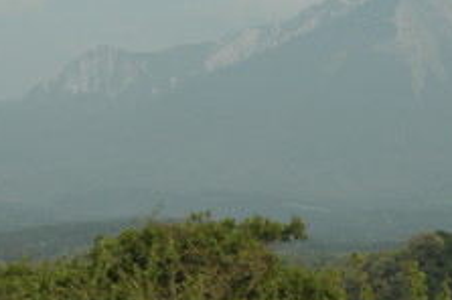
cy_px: 44
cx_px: 241
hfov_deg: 8.5
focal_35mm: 242
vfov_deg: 5.7
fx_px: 3034
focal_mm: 60
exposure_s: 1/320
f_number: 9
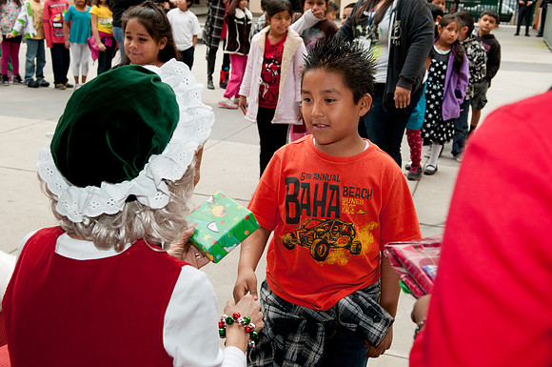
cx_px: 276
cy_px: 184
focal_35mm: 46
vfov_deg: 28.9
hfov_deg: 42.4
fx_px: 712
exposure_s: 1/160
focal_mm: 31
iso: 320
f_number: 6.3
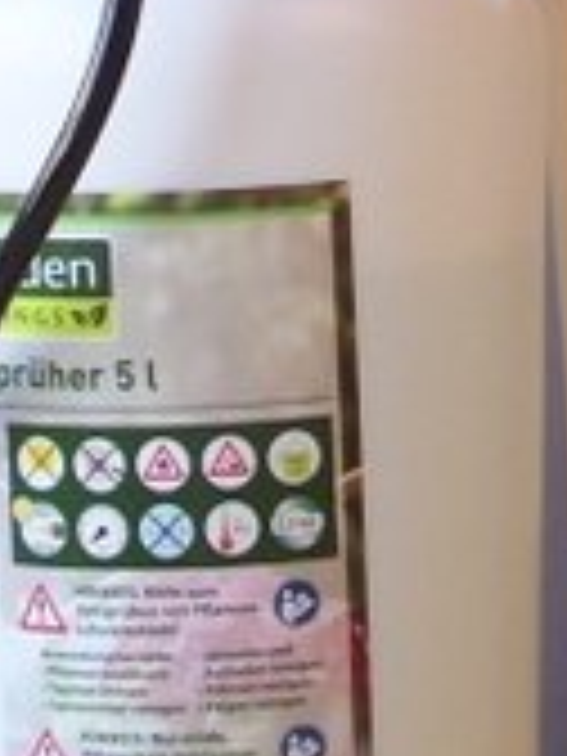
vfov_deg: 12.7
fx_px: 3276
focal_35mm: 150
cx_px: 279
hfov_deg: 9.9
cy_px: -220
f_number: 3
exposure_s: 1/45
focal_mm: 7
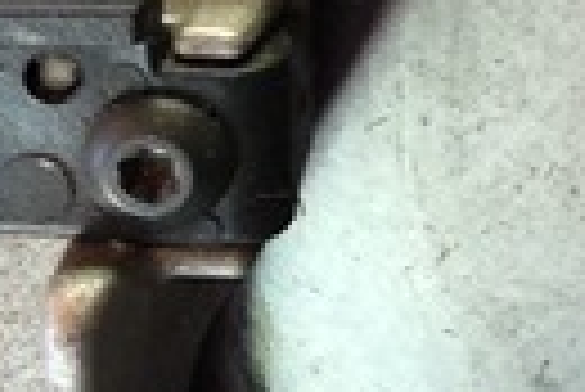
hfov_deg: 10.7
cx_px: 1089
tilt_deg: -43.8
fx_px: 2912
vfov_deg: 7.6
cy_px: -144
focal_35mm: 179
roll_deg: +5.2
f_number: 1.8
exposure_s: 1/15
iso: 40
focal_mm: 4
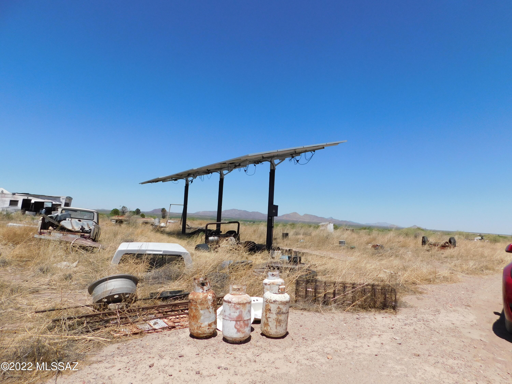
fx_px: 340
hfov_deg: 73.9
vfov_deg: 58.9
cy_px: 192
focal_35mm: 23
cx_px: 256
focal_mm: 4
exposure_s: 1/640
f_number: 6
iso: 125
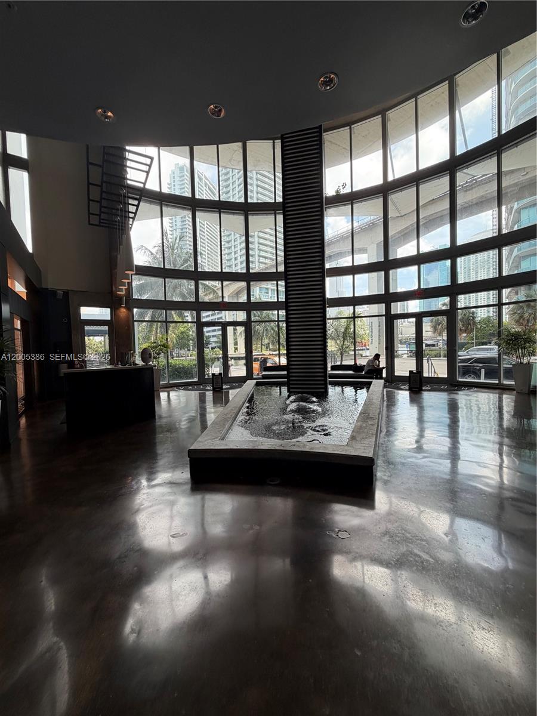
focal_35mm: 14
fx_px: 290
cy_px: 358
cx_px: 268
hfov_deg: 85.7
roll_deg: +2.3
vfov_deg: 102.1
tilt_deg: -2.3
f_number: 2.2
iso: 40
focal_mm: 2.22
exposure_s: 1/181
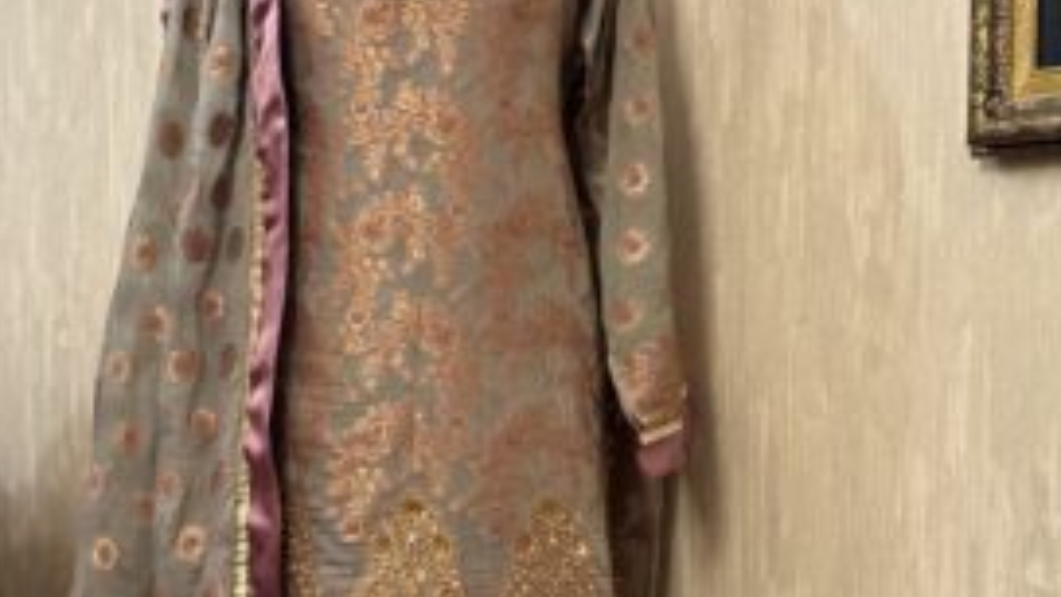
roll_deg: -0.5
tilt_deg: -1.9
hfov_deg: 27.5
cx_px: 491
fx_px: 2166
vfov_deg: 15.6
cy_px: 445
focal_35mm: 77
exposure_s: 1/33
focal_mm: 6.76
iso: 200
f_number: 1.78
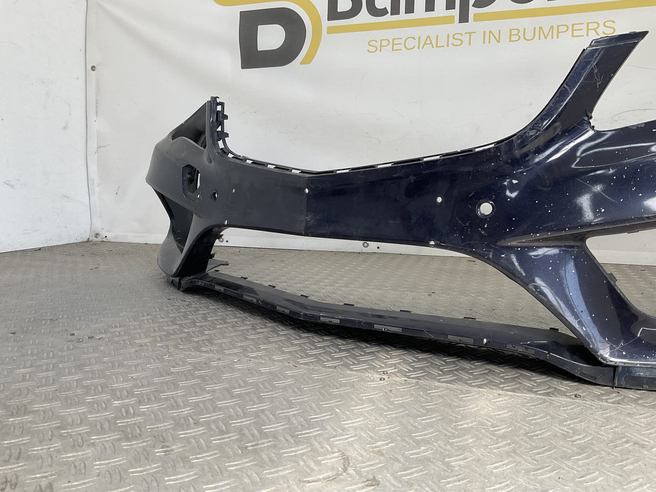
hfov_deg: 61.7
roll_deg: -1.3
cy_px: 246
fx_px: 550
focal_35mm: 29
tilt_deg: -7.8
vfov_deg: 48.2
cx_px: 328
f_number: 1.8
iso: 16
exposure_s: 1/202
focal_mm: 3
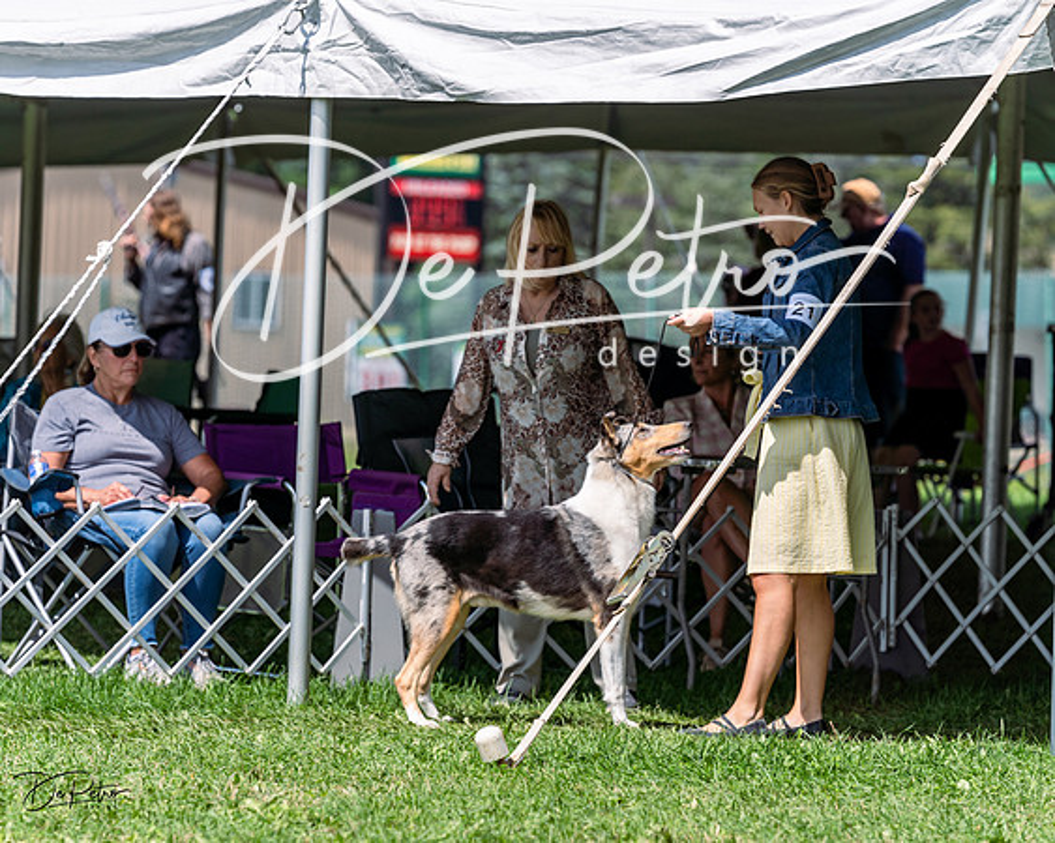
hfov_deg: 8.6
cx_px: 528
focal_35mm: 225
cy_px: 422
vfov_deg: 6.9
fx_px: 7030
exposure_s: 1/1000
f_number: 5
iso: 100
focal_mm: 200
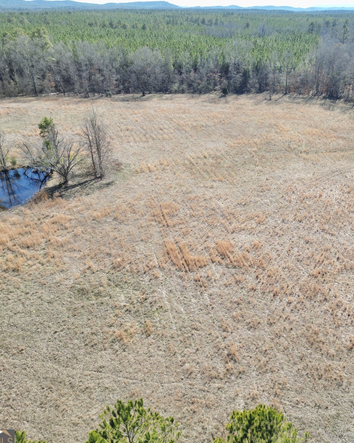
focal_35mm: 32
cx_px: 249
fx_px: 419
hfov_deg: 44.8
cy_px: 225
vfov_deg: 55.7
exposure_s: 1/1000
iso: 100
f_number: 1.7
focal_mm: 6.72
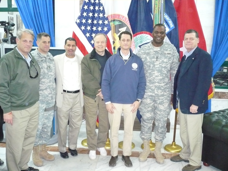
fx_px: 231
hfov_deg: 52.6
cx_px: 114
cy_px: 86
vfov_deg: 40.7
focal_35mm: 35
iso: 640
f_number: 2.8
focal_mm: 5.8
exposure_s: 1/30
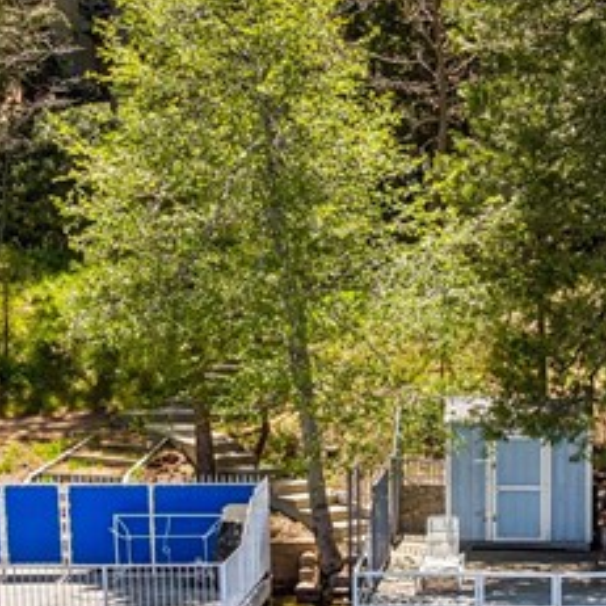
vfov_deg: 18.0
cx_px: 527
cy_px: 603
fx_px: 1862
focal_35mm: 94
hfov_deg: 18.2
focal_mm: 12.3
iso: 110
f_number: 2.8
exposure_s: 1/60
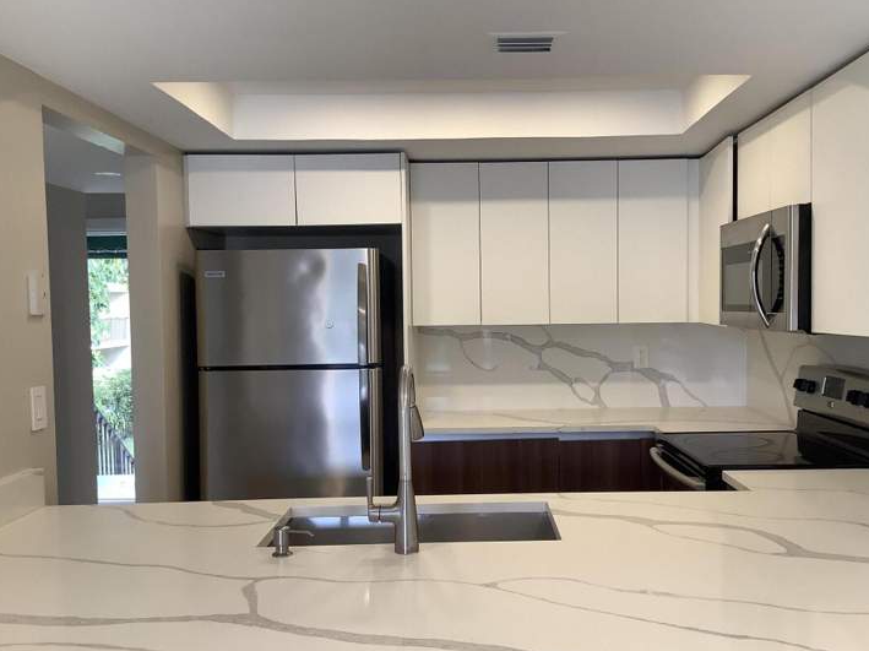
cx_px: 483
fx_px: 878
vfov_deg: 40.7
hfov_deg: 52.5
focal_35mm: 35
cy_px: 343
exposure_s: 1/60
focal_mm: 3.3
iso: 100
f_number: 2.4
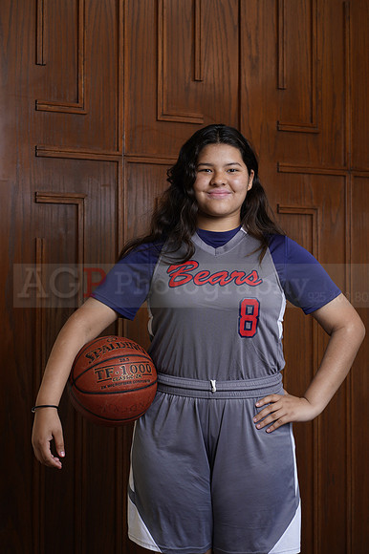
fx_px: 1308
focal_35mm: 85
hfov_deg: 16.1
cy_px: 277
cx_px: 184
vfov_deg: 23.9
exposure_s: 1/250
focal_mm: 85
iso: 200
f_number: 5.6
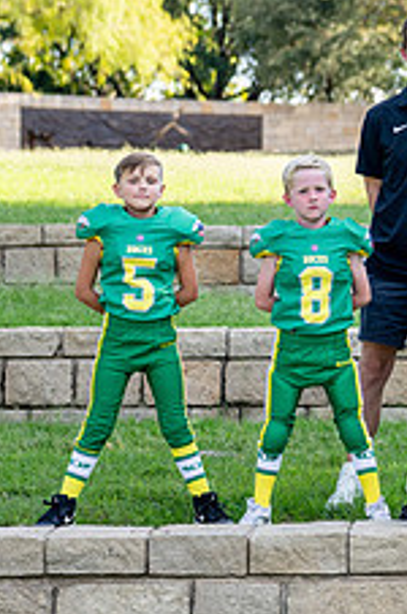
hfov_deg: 7.7
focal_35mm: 171
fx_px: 2909
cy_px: 237
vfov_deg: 12.0
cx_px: 739
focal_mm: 50
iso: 64
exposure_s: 1/400
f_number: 2.2
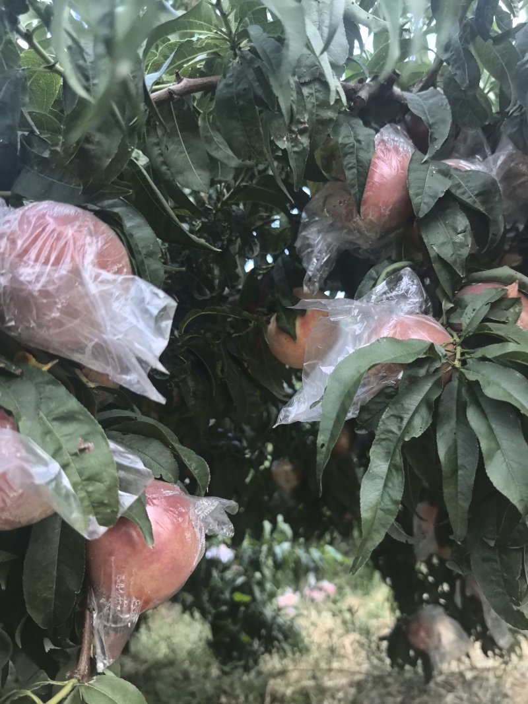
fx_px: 549
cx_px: 264
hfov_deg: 51.3
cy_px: 352
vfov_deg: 65.3
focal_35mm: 27
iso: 320
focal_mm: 6.98
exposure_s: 1/50
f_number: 1.4
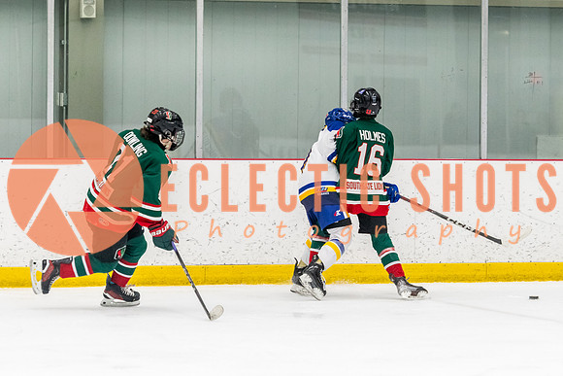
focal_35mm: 218
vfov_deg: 6.3
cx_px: 366
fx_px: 3407
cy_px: 253
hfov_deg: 9.4
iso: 3200
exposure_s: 1/800
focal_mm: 130
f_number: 2.8
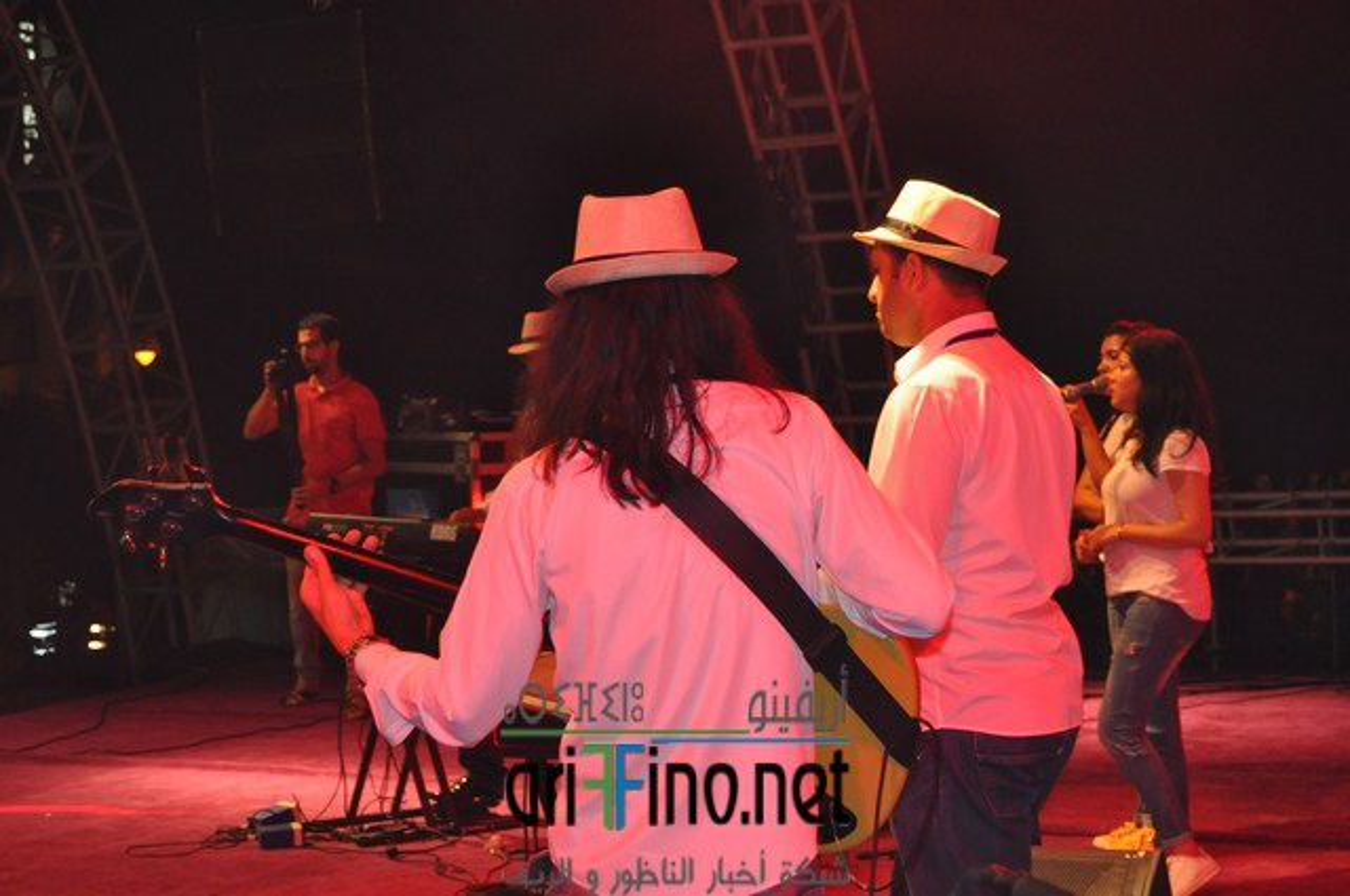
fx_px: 2809
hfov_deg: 27.0
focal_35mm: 75
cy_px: 448
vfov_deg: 18.1
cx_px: 675
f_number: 5.6
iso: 800
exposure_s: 1/60
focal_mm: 50
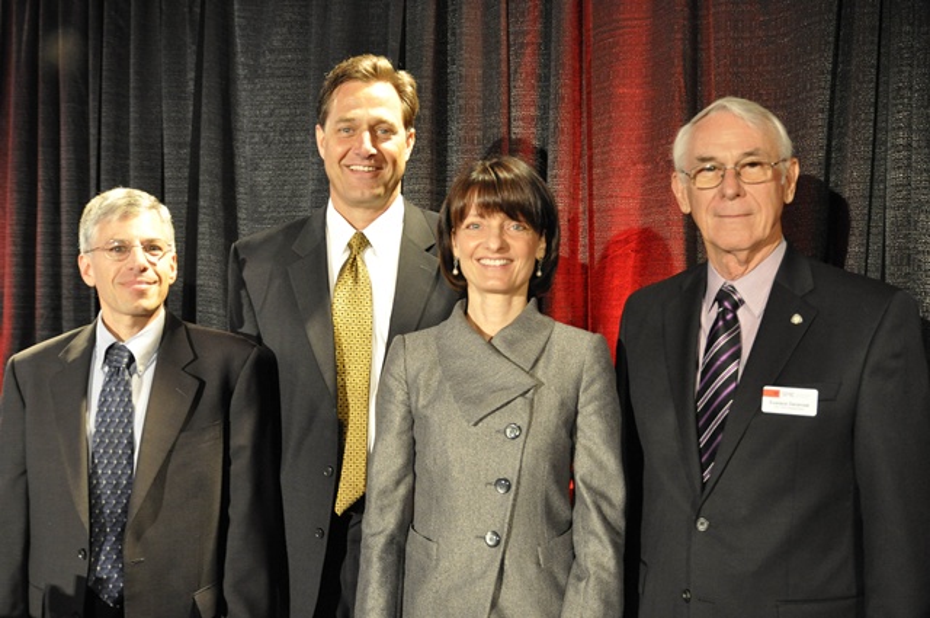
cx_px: 465
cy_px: 309
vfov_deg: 39.9
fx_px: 851
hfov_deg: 57.3
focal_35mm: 33
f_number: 2.8
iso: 1600
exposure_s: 1/40
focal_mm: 22
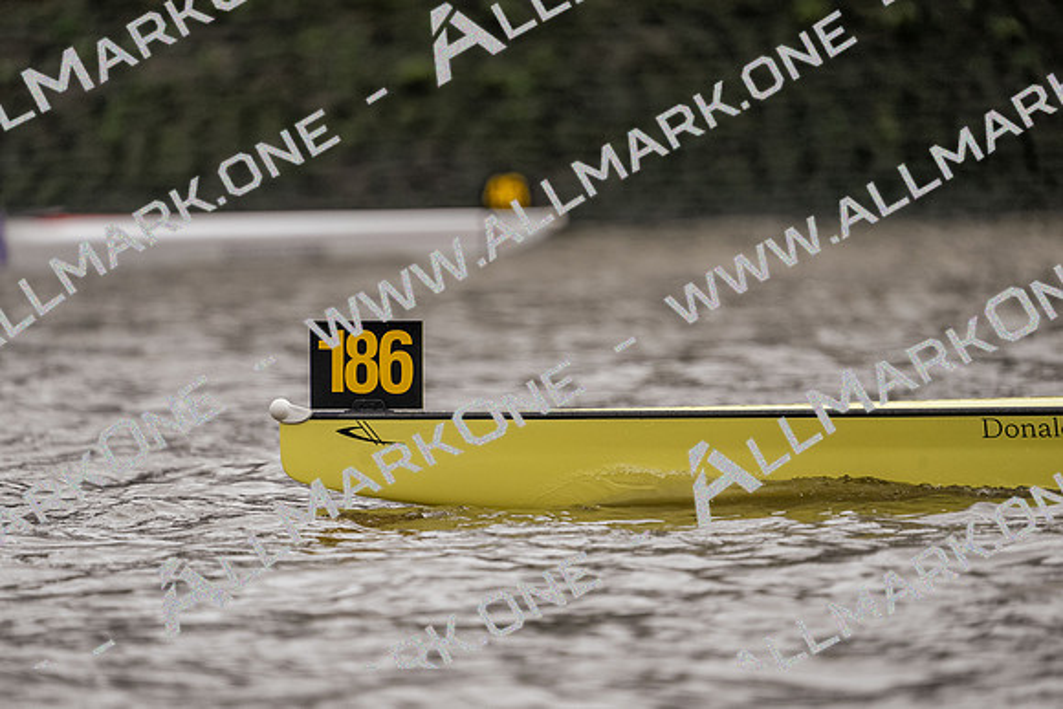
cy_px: 354
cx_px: 532
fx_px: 17720
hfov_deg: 3.4
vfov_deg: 2.3
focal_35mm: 600
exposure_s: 1/1600
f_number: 6.3
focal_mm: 600
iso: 640
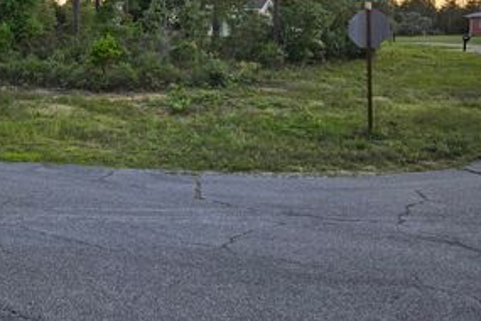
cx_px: 128
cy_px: 60
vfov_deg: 31.0
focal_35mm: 42
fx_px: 561
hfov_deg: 45.0
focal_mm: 5.4
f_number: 1.8
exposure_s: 1/180
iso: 40
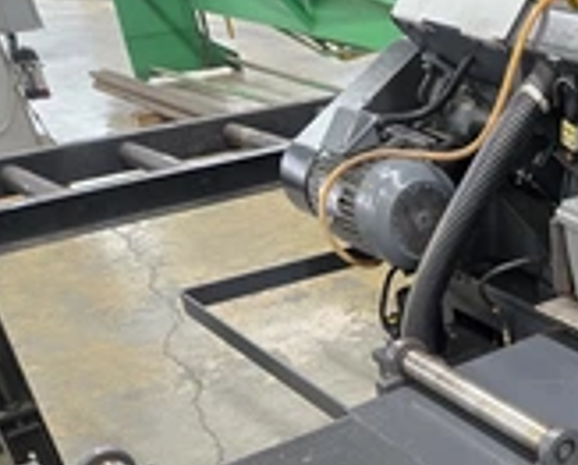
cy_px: 515
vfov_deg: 25.6
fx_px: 943
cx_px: 660
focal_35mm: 55
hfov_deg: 30.0
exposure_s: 1/120
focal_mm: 5.4
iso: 400
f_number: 1.8
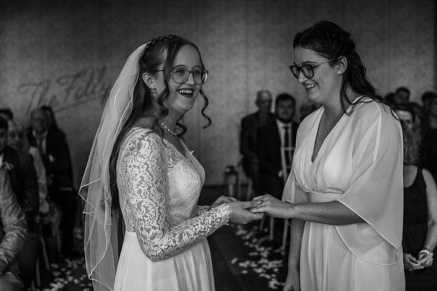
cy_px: 146
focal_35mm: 52
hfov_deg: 38.2
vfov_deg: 26.0
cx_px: 218
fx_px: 631
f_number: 3.2
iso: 500
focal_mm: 52
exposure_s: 1/200
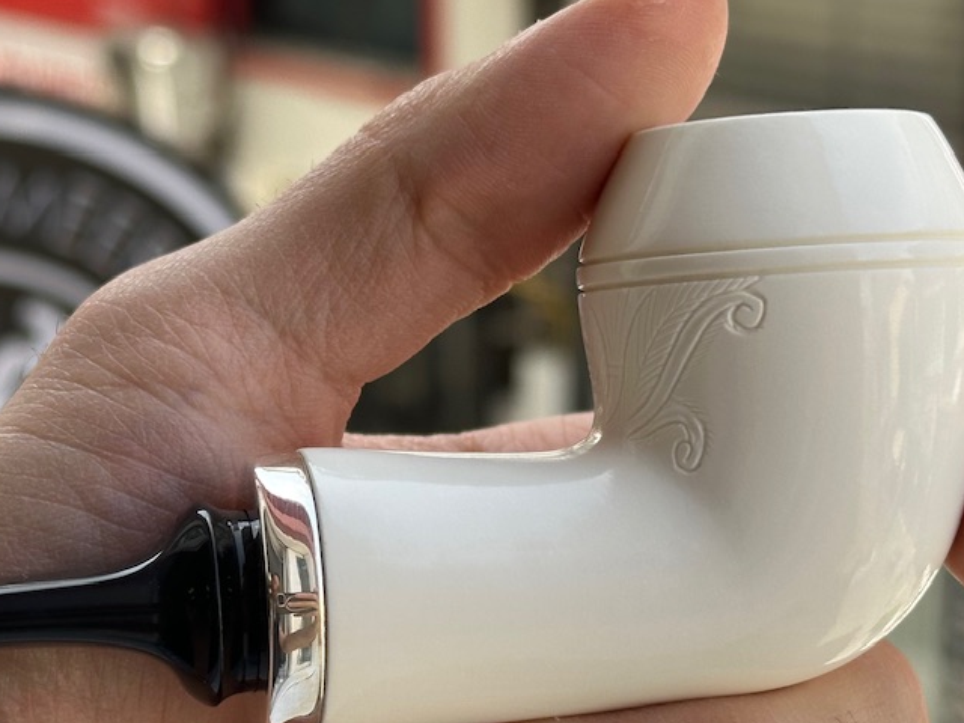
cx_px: 340
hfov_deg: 20.4
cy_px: 455
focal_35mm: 96
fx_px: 2673
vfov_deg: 15.4
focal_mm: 6.86
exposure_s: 1/745
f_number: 1.78
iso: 64
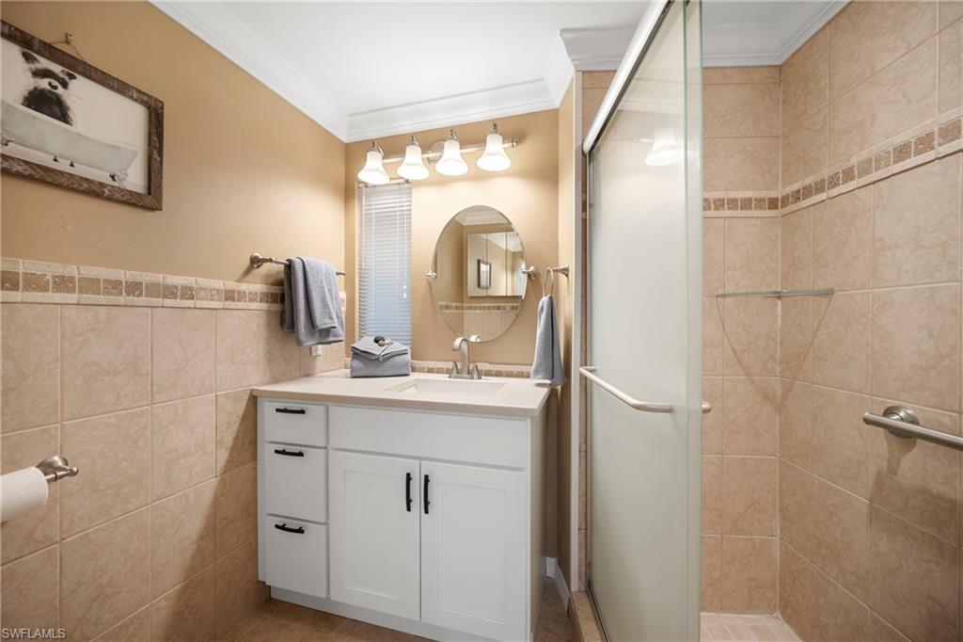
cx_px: 482
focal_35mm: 14
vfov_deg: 81.2
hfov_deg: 104.3
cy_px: 321
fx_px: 374
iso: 640
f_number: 4
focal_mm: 14
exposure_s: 1/15
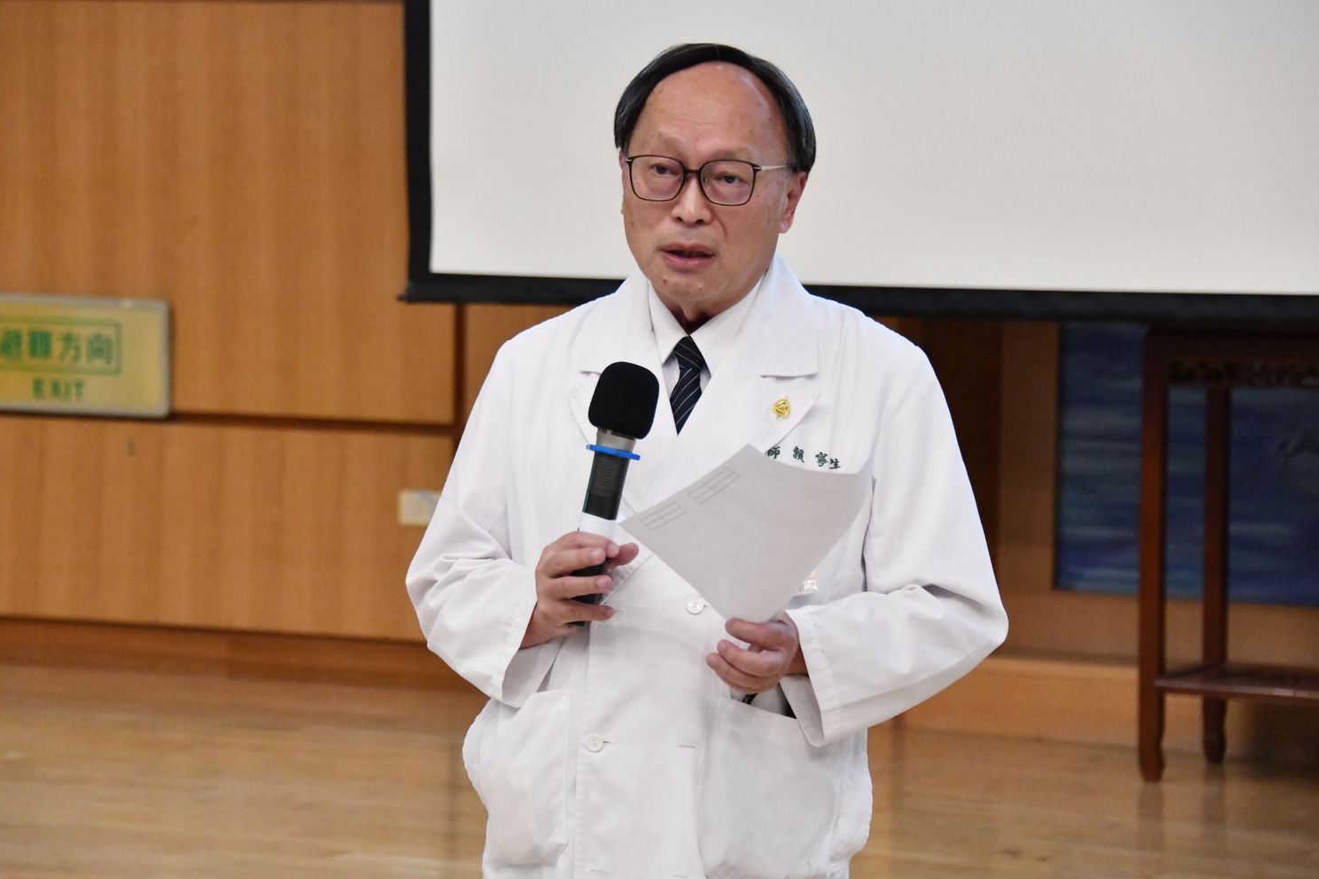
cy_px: 434
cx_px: 647
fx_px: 4836
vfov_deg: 10.4
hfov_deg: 15.5
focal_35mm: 132
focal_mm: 122
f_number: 5.6
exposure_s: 1/160
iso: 12800
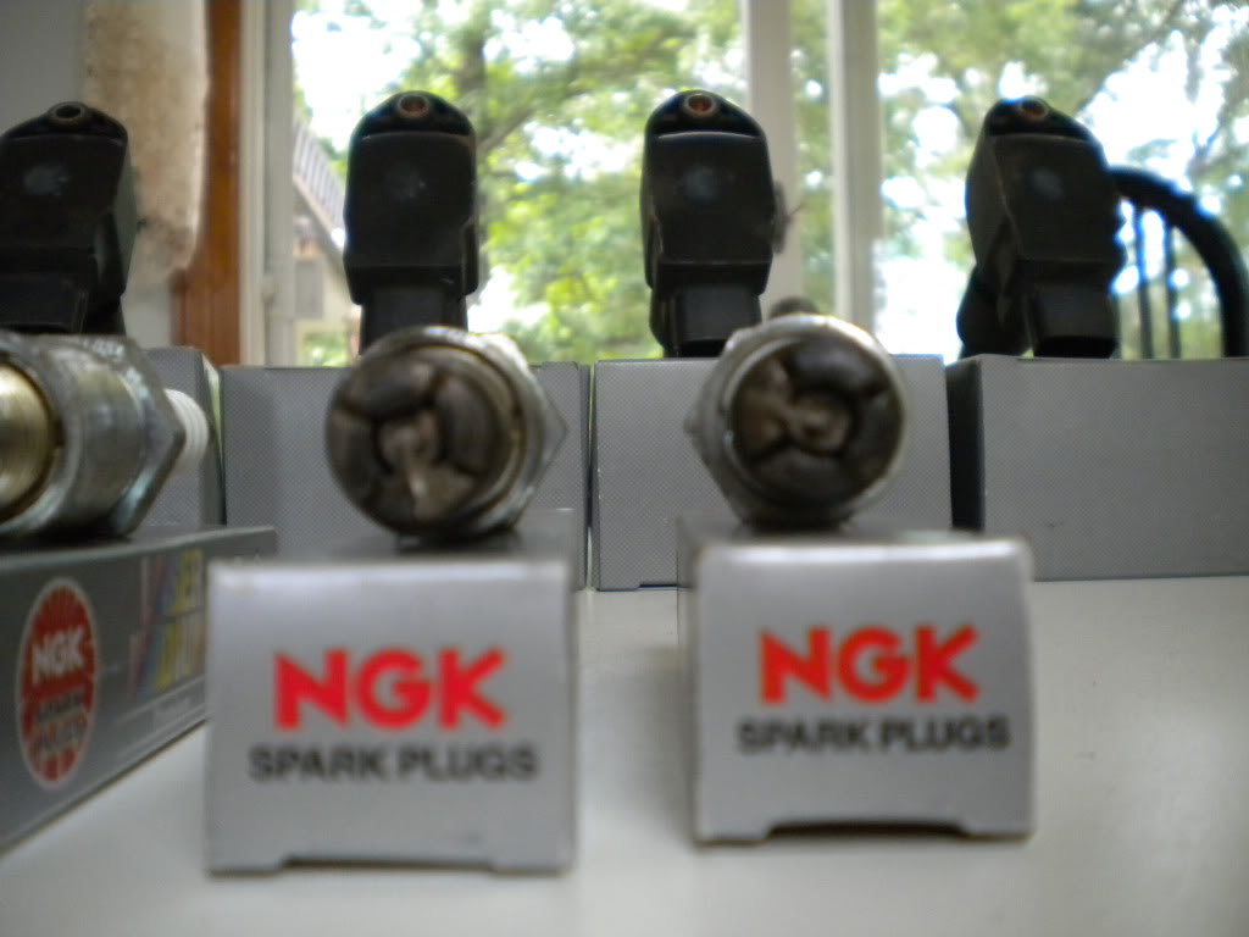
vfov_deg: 40.7
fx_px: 1263
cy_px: 468
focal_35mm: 35
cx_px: 624
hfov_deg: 52.6
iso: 400
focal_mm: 6.3
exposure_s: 1/125
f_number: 3.1
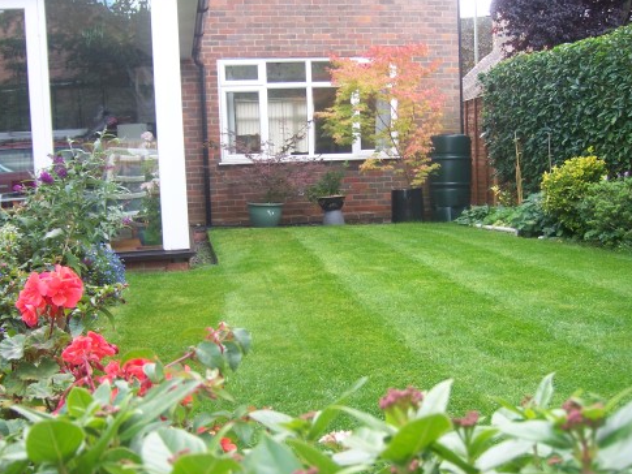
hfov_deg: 49.0
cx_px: 308
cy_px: 242
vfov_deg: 37.7
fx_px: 694
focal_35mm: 38
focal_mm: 6.2
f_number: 2.8
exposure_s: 1/50
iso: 80
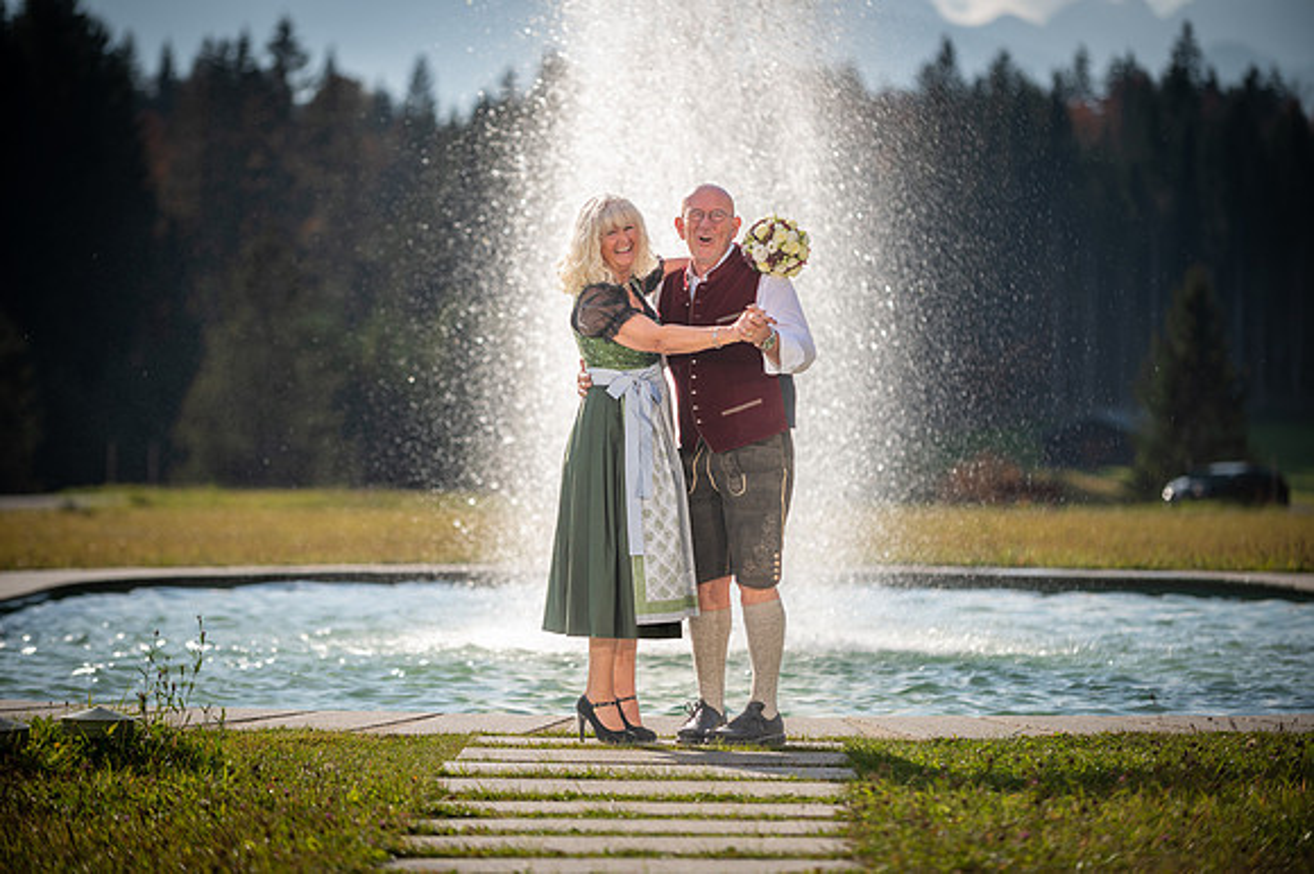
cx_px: 657
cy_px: 437
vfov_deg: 8.8
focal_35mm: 155
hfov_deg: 13.3
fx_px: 5654
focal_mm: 155
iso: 100
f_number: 2.8
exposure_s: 1/2000
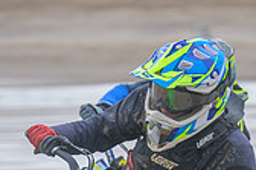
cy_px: 213
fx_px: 5482
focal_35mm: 771
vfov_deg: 1.8
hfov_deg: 2.7
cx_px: -21
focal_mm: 115
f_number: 4
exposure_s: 1/320
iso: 64
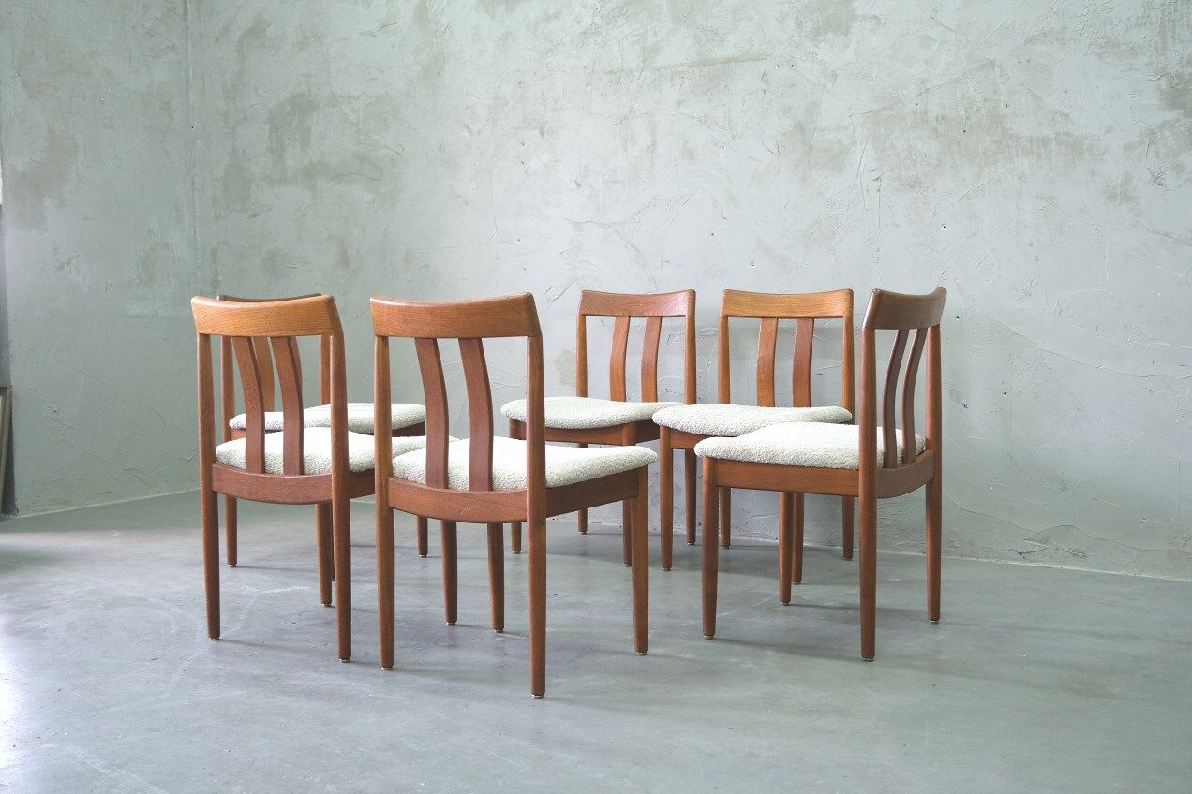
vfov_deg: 32.6
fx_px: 1357
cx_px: 596
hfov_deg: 47.4
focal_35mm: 41
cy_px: 397
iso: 1250
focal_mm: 27.5
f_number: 4
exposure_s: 1/40
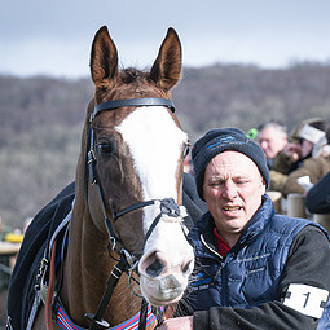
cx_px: 233
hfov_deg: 5.0
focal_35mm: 353
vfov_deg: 5.0
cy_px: 289
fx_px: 3807
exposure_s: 1/1000
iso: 400
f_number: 5.6
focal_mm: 105
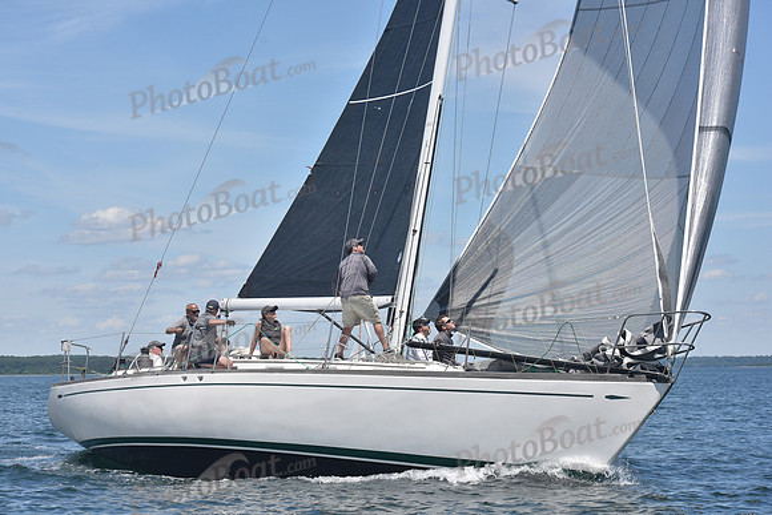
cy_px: 258
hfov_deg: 22.6
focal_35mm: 90
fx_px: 1930
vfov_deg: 15.2
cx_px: 386
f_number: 8
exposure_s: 1/800
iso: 320
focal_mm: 90
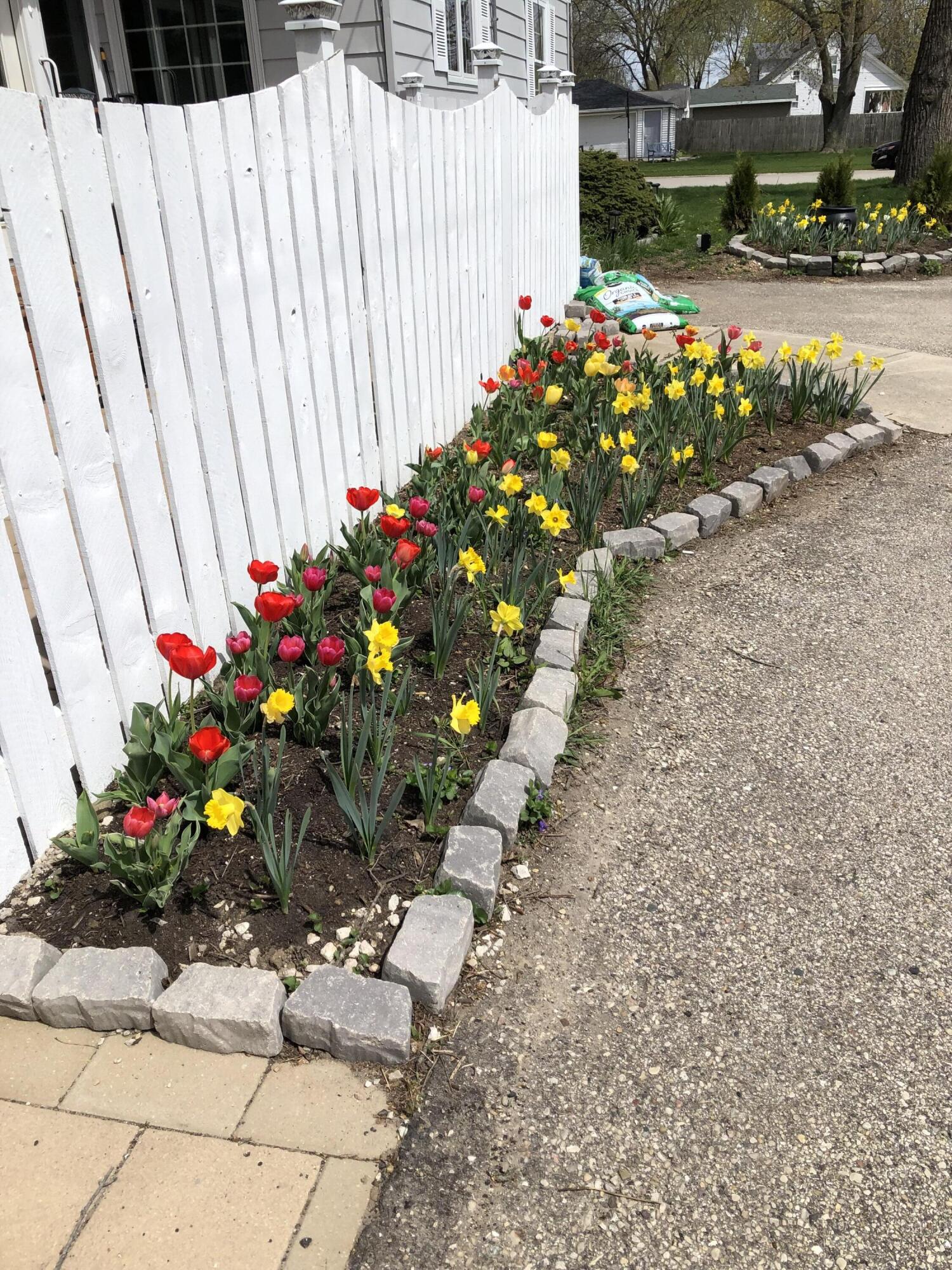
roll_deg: +1.1
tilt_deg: -23.6
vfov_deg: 63.4
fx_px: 1027
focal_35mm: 28
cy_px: 635
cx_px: 476
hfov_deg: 49.7
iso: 25
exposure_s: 1/3745
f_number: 1.8
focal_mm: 3.99
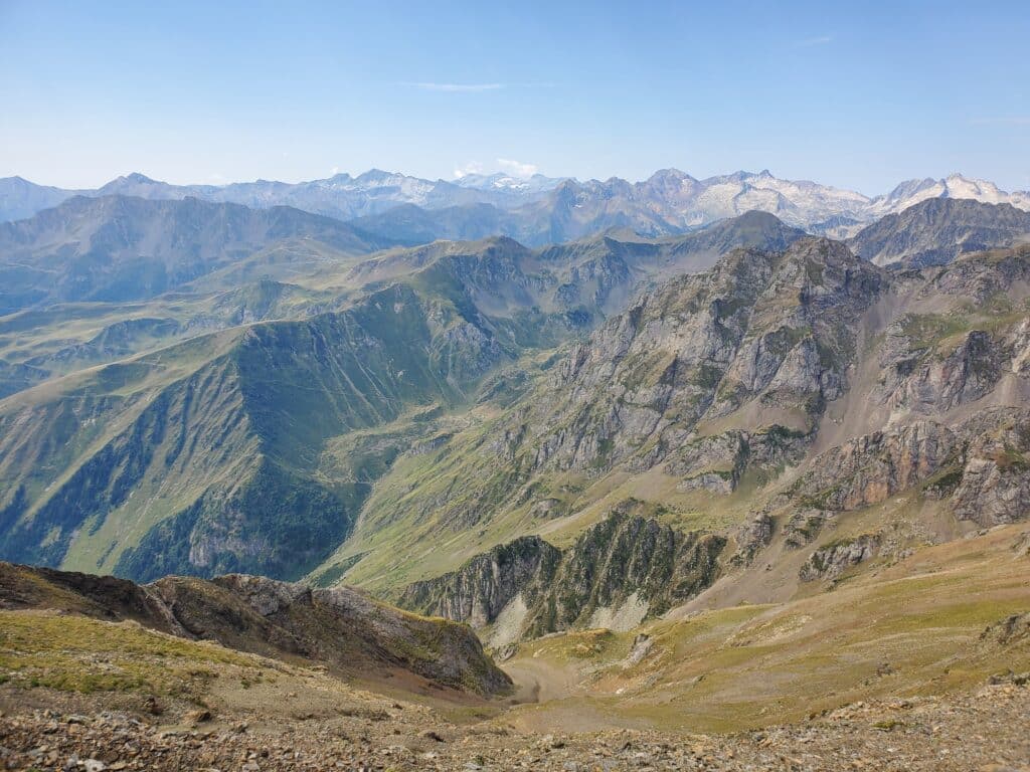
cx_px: 515
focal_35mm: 26
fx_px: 774
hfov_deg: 67.3
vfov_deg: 53.1
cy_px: 386
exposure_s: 1/962
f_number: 2.4
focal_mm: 4.3
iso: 50
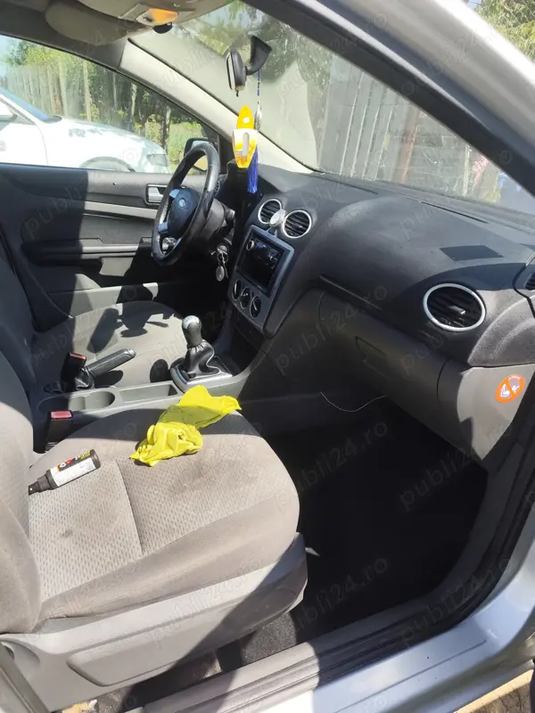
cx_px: 268
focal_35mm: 23
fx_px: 474
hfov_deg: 58.9
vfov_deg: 73.9
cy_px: 356
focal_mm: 6.19
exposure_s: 1/505
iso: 50
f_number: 1.65
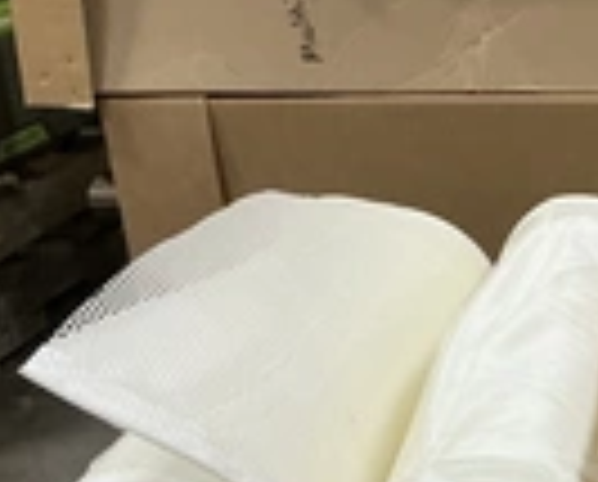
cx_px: 674
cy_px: 613
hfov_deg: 21.9
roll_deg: -0.5
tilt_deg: -31.6
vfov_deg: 17.7
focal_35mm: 82
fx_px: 1454
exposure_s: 1/60
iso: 160
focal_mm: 3
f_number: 1.8
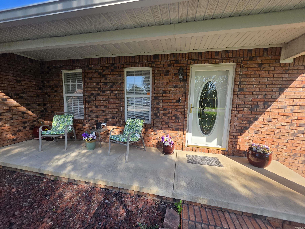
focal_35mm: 13
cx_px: 152
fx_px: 115
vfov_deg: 89.9
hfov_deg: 106.2
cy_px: 114
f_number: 1.9
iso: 100
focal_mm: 2.2
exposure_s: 1/2000
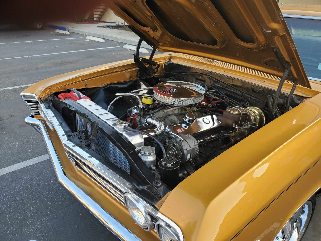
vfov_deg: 53.1
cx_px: 160
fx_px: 241
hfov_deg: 67.3
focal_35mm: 26
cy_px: 120
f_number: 2.4
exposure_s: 1/122
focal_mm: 4.3
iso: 50
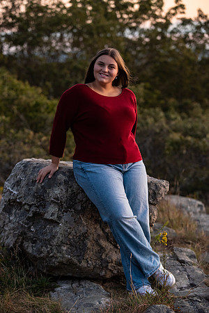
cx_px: 104
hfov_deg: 13.4
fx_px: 888
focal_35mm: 102
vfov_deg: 20.0
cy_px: 156
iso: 2000
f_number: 3.5
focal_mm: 102
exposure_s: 1/200
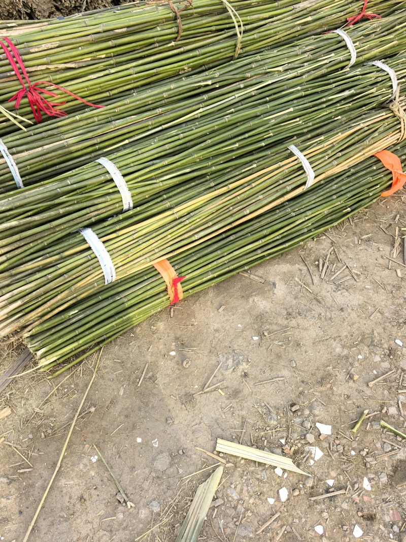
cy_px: 271
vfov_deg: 65.3
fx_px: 422
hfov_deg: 51.3
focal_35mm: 27
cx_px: 203
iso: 50
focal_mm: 6.98
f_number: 2
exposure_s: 1/212
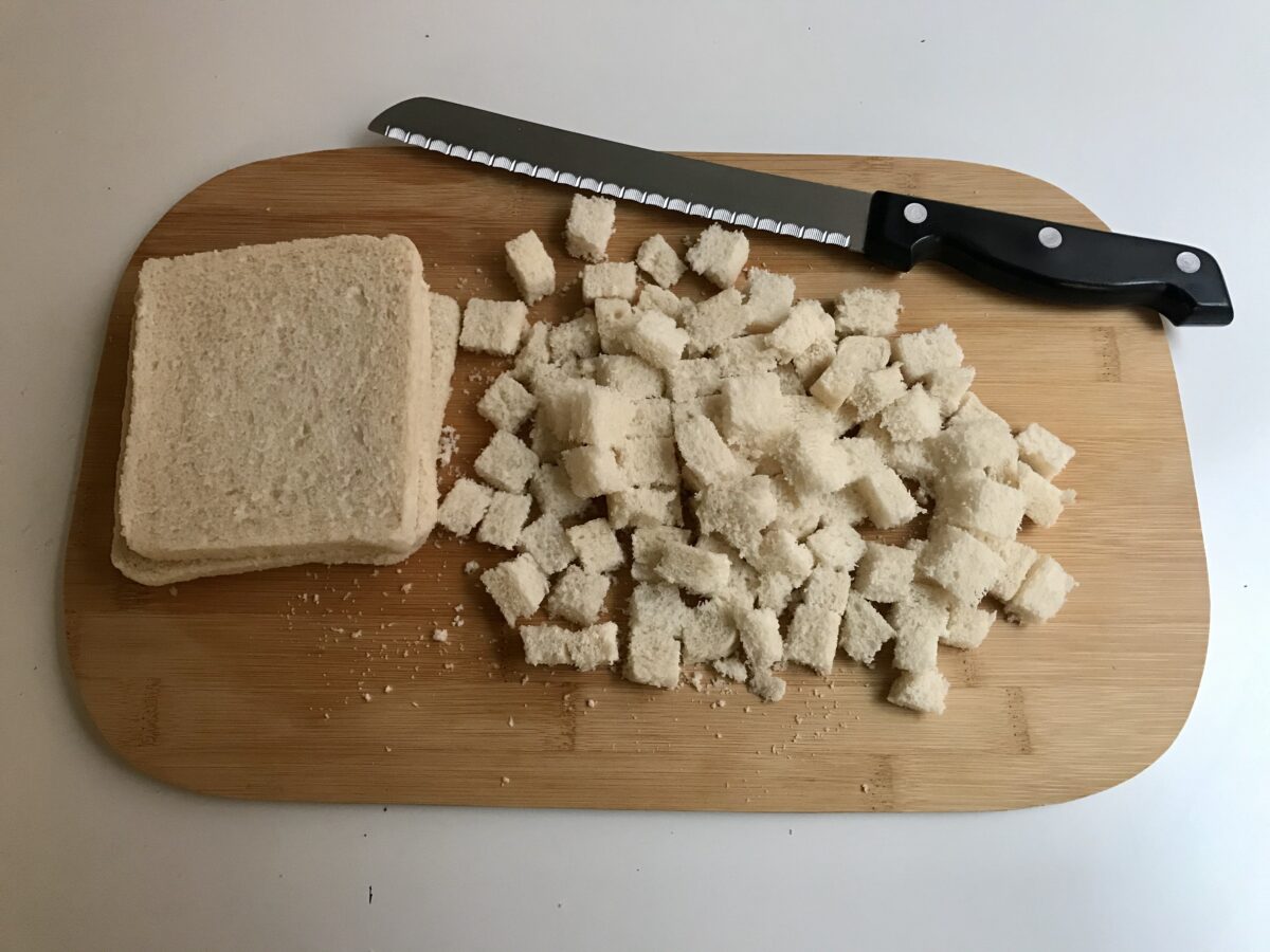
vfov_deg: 49.7
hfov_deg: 63.4
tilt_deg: -72.9
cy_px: 476
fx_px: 1027
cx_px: 635
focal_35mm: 28
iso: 64
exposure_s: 1/16
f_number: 1.8
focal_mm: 3.99
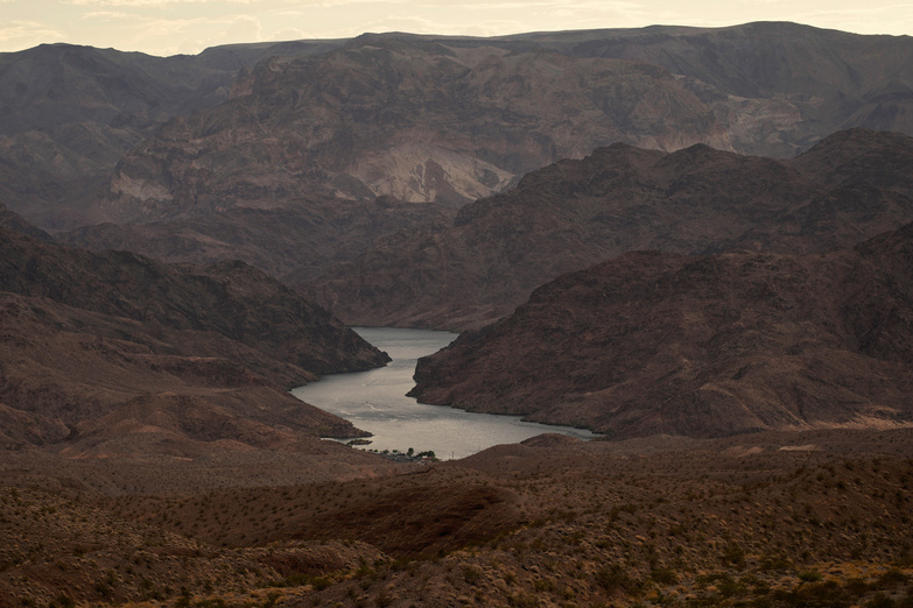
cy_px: 379
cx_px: 386
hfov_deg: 13.8
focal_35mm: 149
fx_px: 3779
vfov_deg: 9.2
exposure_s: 1/640
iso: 100
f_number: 3.2
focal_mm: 114
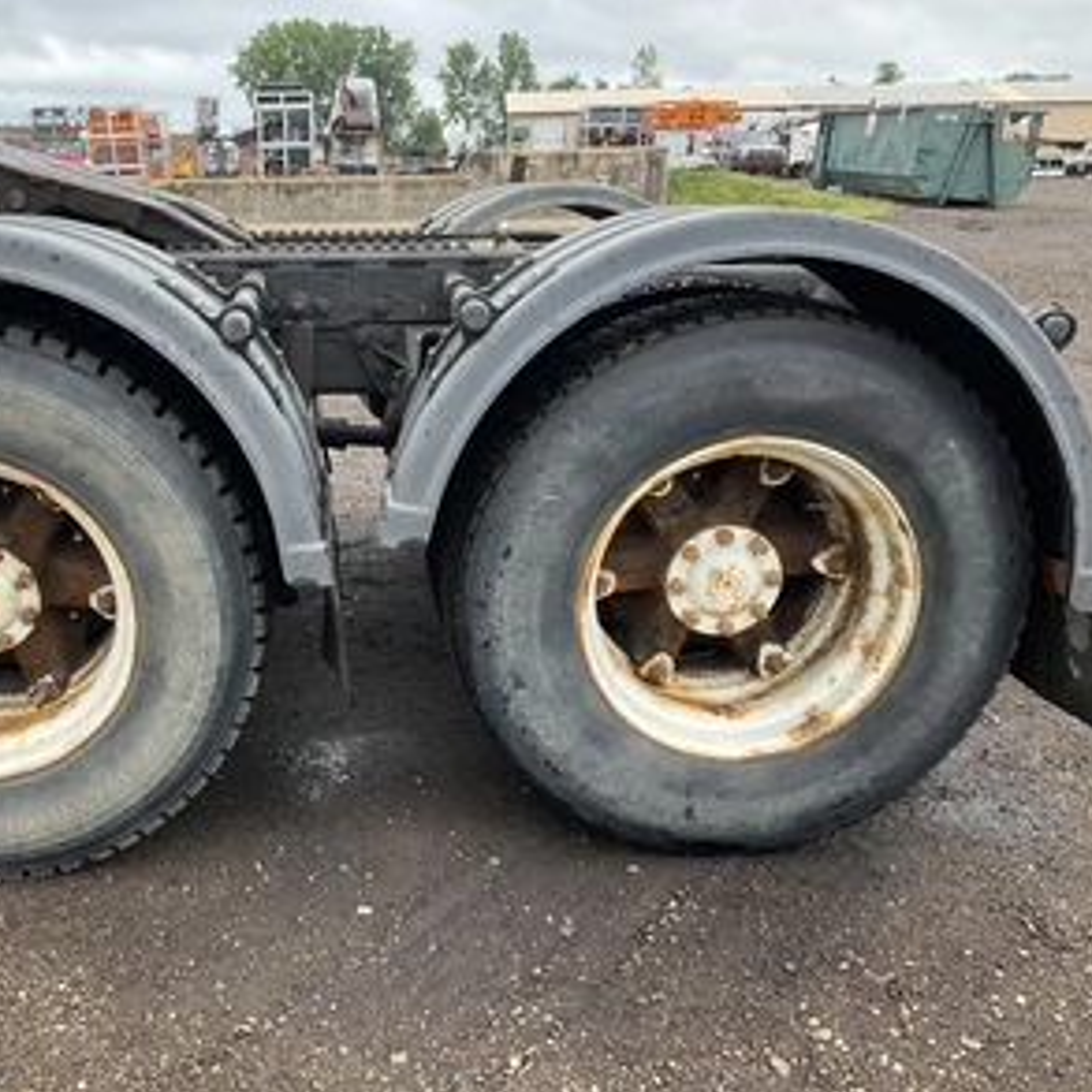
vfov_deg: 47.2
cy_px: 555
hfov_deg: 46.4
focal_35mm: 35
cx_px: 358
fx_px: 1249
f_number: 1.8
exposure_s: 1/168
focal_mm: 3
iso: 25
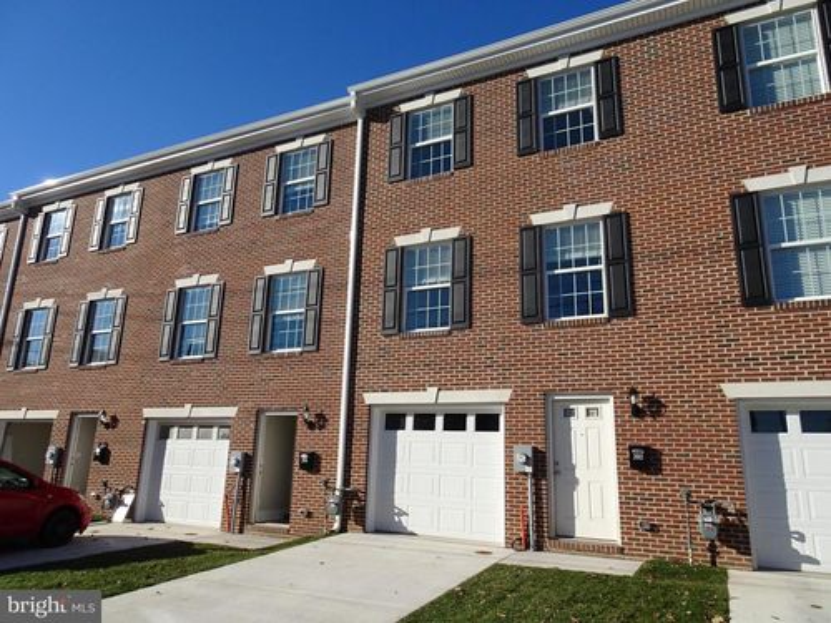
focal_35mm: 24
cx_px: 416
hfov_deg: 71.6
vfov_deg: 56.8
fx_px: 576
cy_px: 312
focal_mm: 4.1
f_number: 3.5
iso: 80
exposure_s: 1/1000
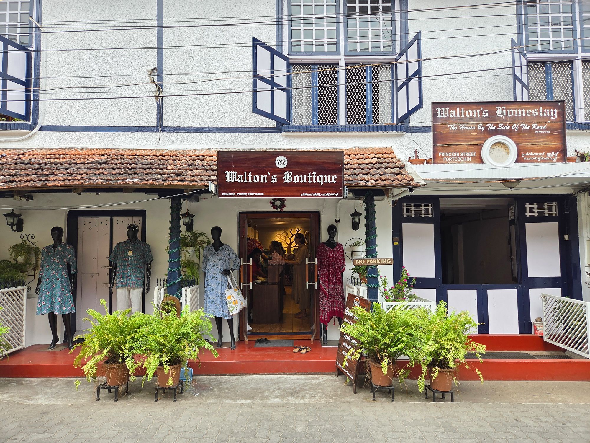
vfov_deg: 58.9
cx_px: 295
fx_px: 392
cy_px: 222
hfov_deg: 73.9
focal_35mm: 23
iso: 80
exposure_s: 1/857
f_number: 1.8
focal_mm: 5.4
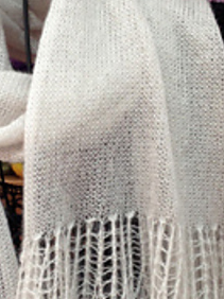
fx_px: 648
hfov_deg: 19.4
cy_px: 259
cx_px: 47
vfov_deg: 25.3
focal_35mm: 75
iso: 50
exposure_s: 1/30
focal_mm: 4.12
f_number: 2.4
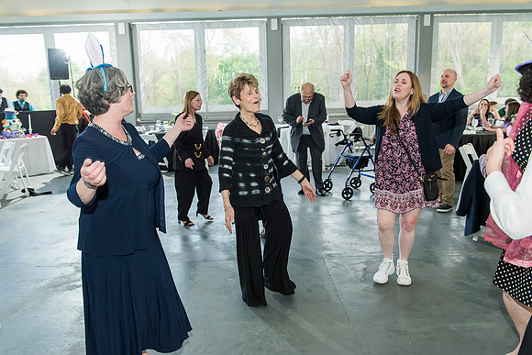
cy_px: 176
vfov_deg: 43.7
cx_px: 260
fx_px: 443
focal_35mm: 30
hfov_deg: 62.0
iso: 640
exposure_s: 1/160
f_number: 4
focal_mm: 29
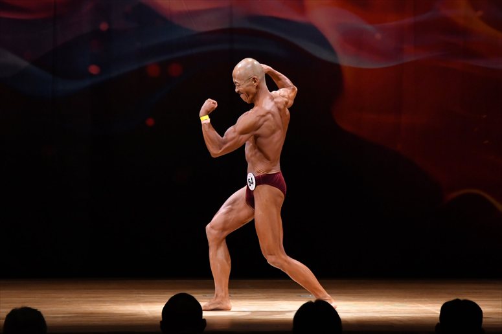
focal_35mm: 255
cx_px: 251
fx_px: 3554
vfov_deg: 5.4
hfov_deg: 8.1
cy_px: 167
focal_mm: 170
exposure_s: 1/400
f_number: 5.6
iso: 4000
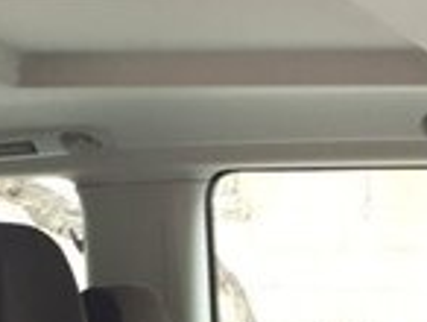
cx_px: 202
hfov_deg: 16.1
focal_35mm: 122
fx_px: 1507
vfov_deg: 10.8
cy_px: 716
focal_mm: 3.6
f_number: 1.9
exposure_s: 1/33
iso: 125
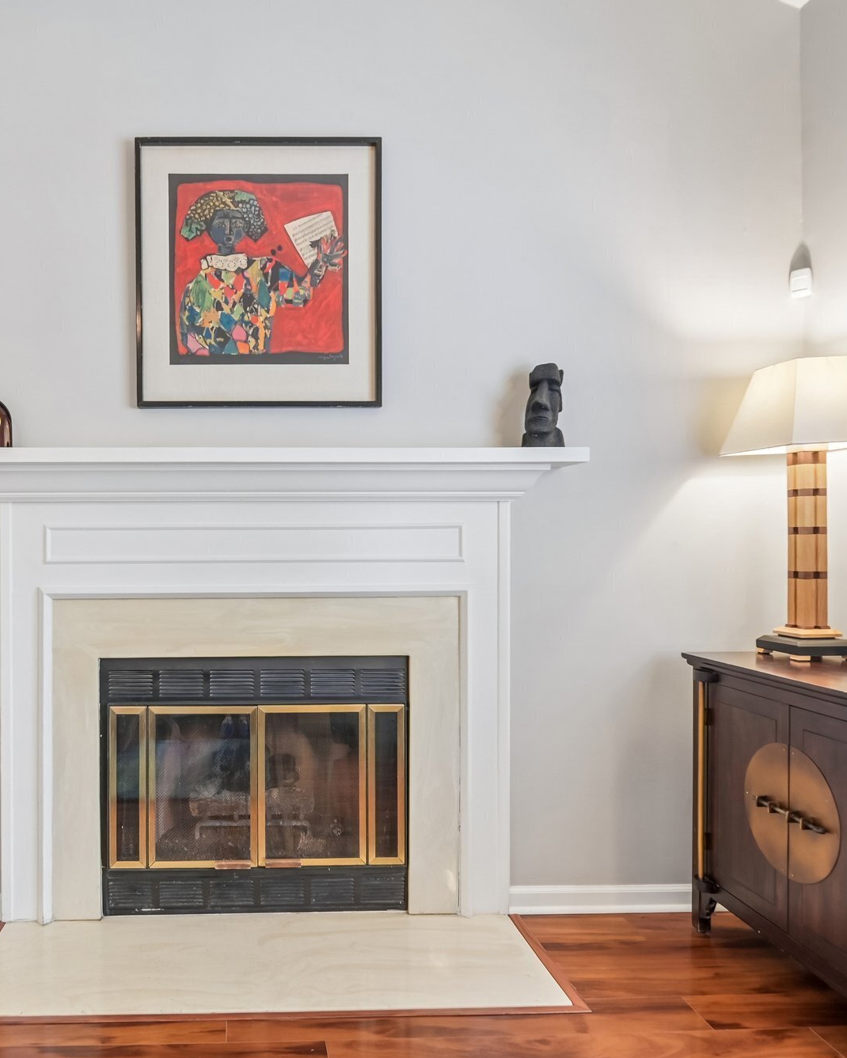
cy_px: 536
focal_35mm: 23
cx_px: 261
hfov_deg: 59.0
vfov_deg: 72.6
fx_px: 721
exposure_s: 1/4
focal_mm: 16
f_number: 8
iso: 400
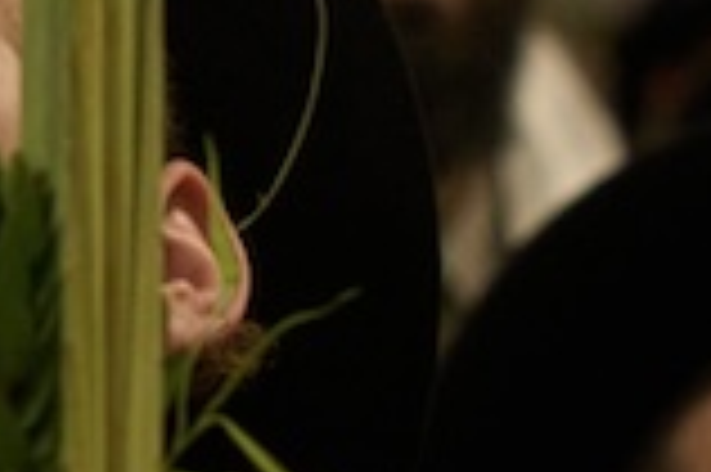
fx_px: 4281
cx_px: -256
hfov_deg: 9.3
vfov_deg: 6.3
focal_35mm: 217
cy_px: -47
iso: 4000
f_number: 2
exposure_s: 1/320
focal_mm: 35
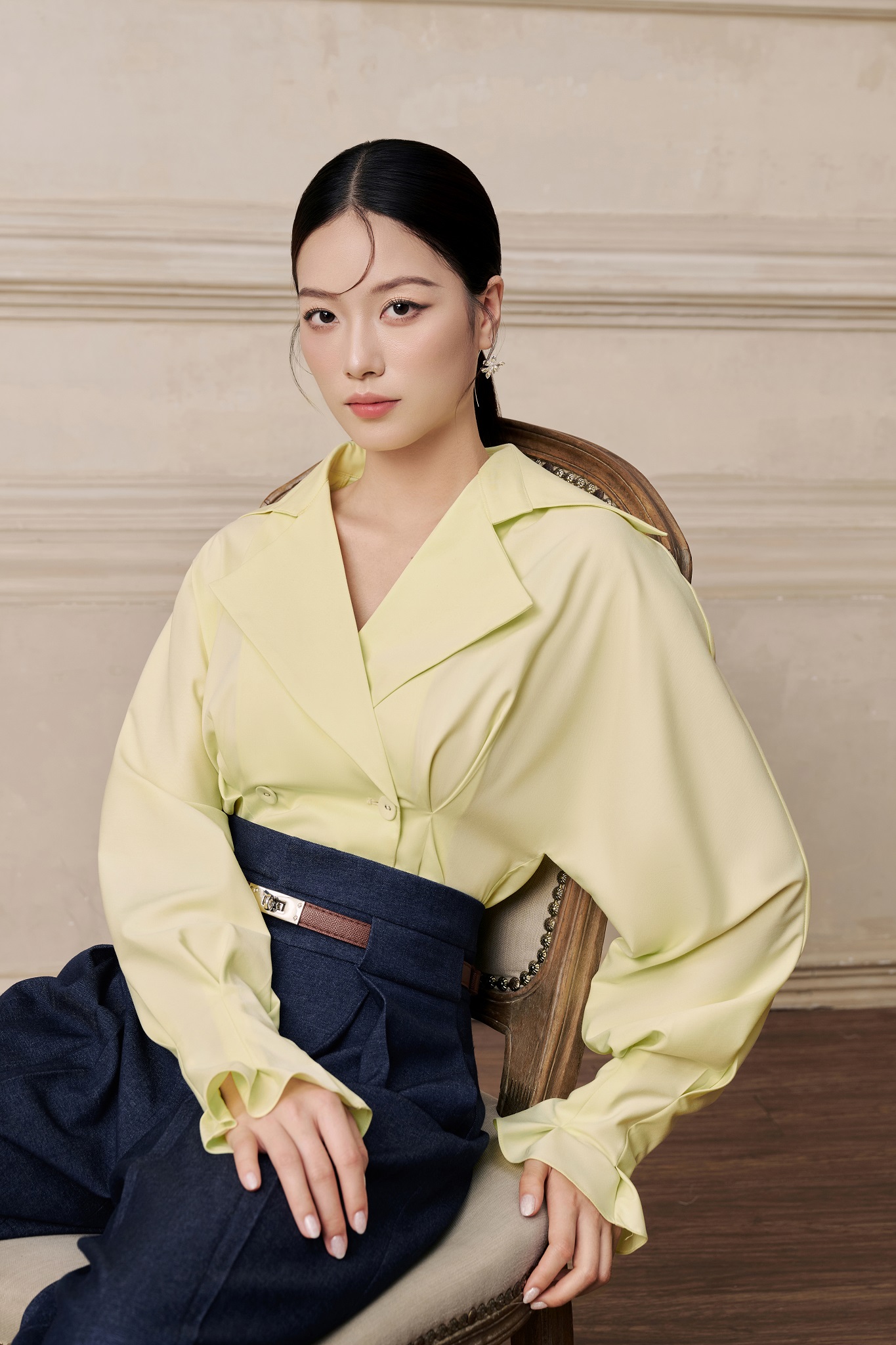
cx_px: 448
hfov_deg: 25.1
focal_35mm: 54
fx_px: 2016
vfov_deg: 36.9
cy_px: 672
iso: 200
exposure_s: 1/160
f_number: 7.1
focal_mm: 54
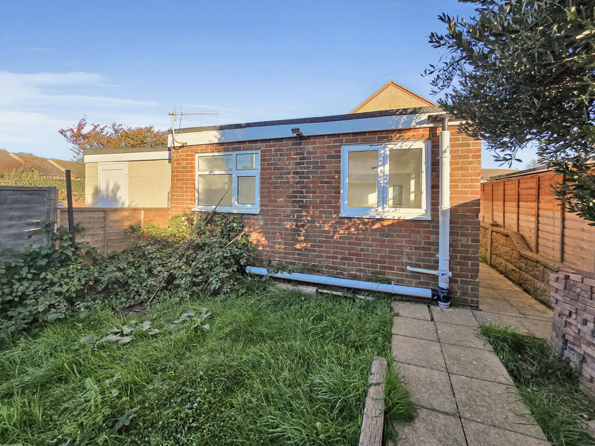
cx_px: 298
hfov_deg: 106.2
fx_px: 223
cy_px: 223
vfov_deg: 89.9
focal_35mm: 13
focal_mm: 2.2
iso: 50
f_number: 2.2
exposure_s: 1/803
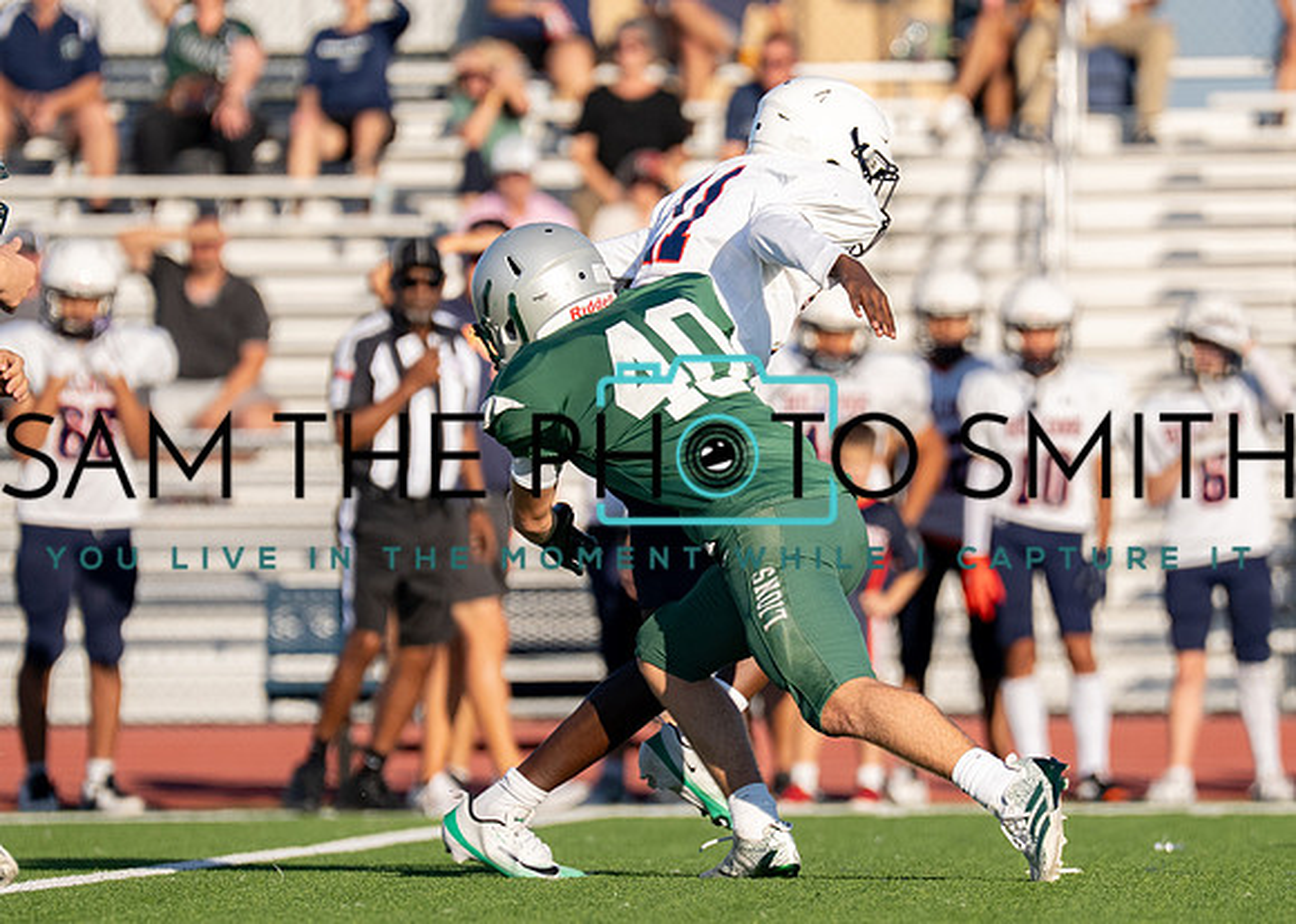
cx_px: 805
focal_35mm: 486
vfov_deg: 3.0
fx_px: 17869
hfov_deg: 4.2
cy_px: 496
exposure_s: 1/5000
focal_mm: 200
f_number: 2.8
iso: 200
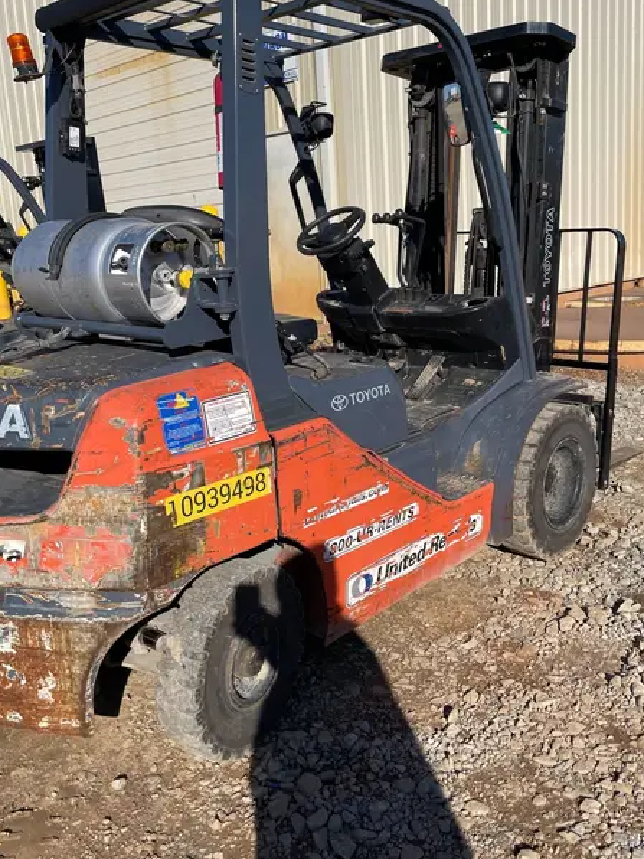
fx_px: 794
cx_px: 320
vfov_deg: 56.7
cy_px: 394
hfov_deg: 44.2
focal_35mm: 32
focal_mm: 4.2
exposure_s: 1/4292
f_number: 1.6
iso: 32
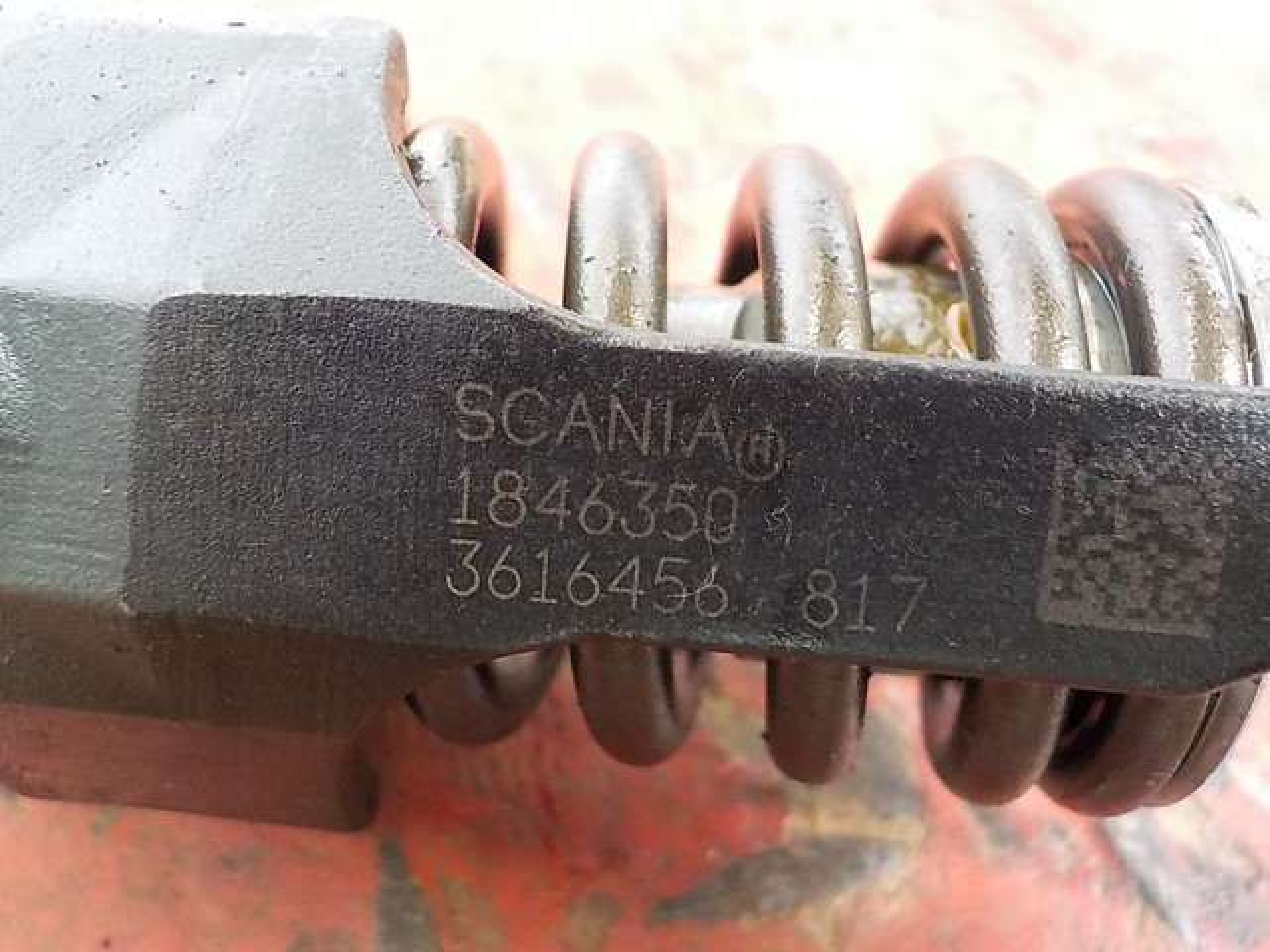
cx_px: 635
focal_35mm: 30
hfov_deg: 60.0
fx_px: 1101
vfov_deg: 46.8
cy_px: 476
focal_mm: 4.1
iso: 800
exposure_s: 1/20
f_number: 3.3
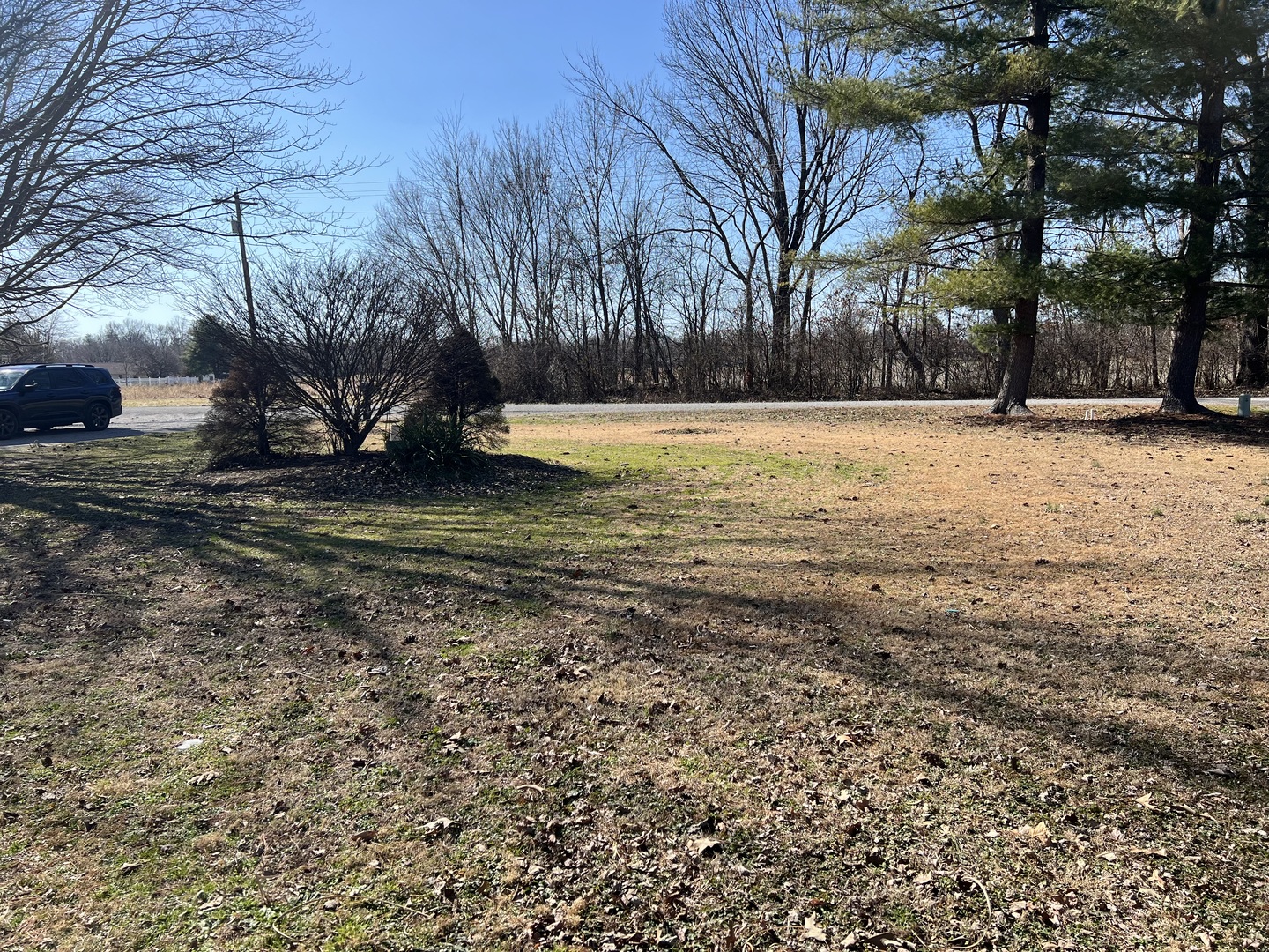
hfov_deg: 67.3
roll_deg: +0.9
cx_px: 634
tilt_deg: -5.5
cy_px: 476
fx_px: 953
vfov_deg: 53.1
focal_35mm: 26
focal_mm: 5.7
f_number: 1.5
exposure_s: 1/2915
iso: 50
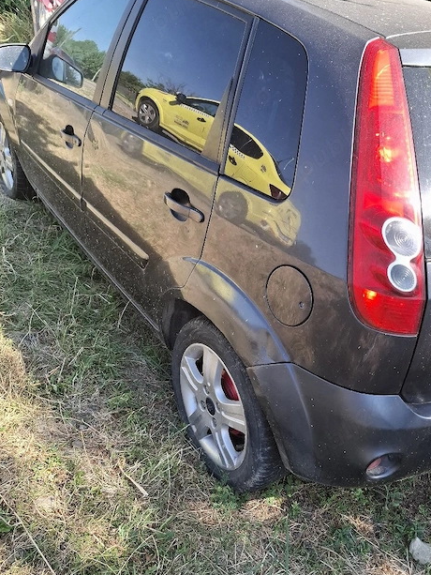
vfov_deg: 59.9
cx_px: 248
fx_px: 498
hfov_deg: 46.7
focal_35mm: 30
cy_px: 301
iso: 50
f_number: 1.8
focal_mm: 5.54
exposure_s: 1/455
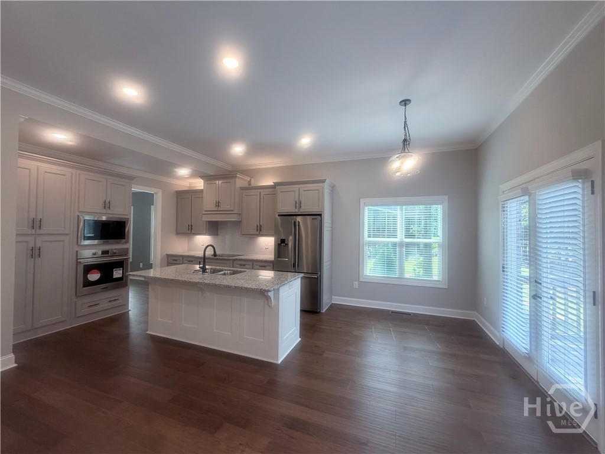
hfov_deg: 102.1
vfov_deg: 85.7
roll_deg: -0.6
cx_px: 302
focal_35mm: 14
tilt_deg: +1.4
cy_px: 227
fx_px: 245
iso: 125
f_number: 2.2
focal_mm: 2.22
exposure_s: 1/120
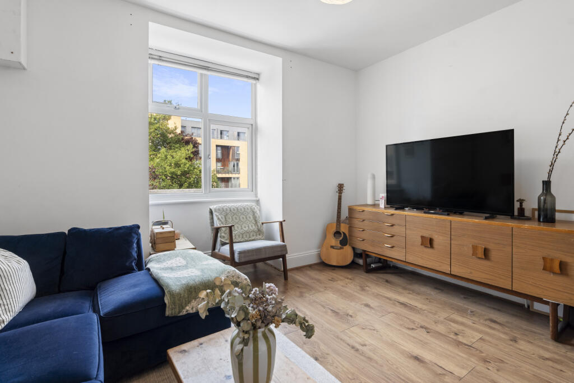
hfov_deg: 96.7
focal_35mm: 16
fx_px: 255
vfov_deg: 73.8
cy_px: 192
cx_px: 287
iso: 400
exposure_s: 1/13
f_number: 11
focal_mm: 16
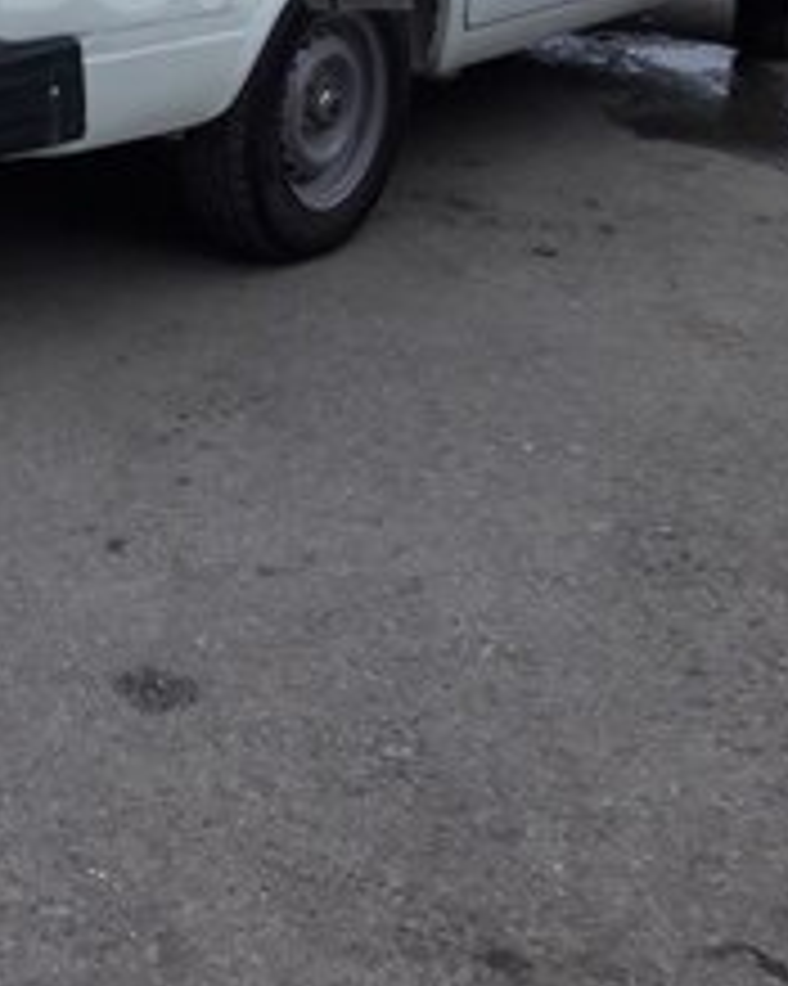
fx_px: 1809
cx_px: 68
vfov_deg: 28.3
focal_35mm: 62
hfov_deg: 23.9
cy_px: -41
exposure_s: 1/33
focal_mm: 3.7
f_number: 1.9
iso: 80
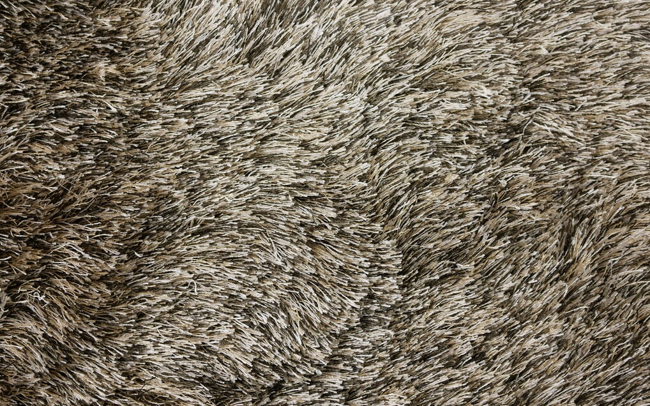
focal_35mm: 64
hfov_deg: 32.0
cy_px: 196
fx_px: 1134
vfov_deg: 20.3
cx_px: 326
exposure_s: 1/250
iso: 400
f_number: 4.5
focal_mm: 30
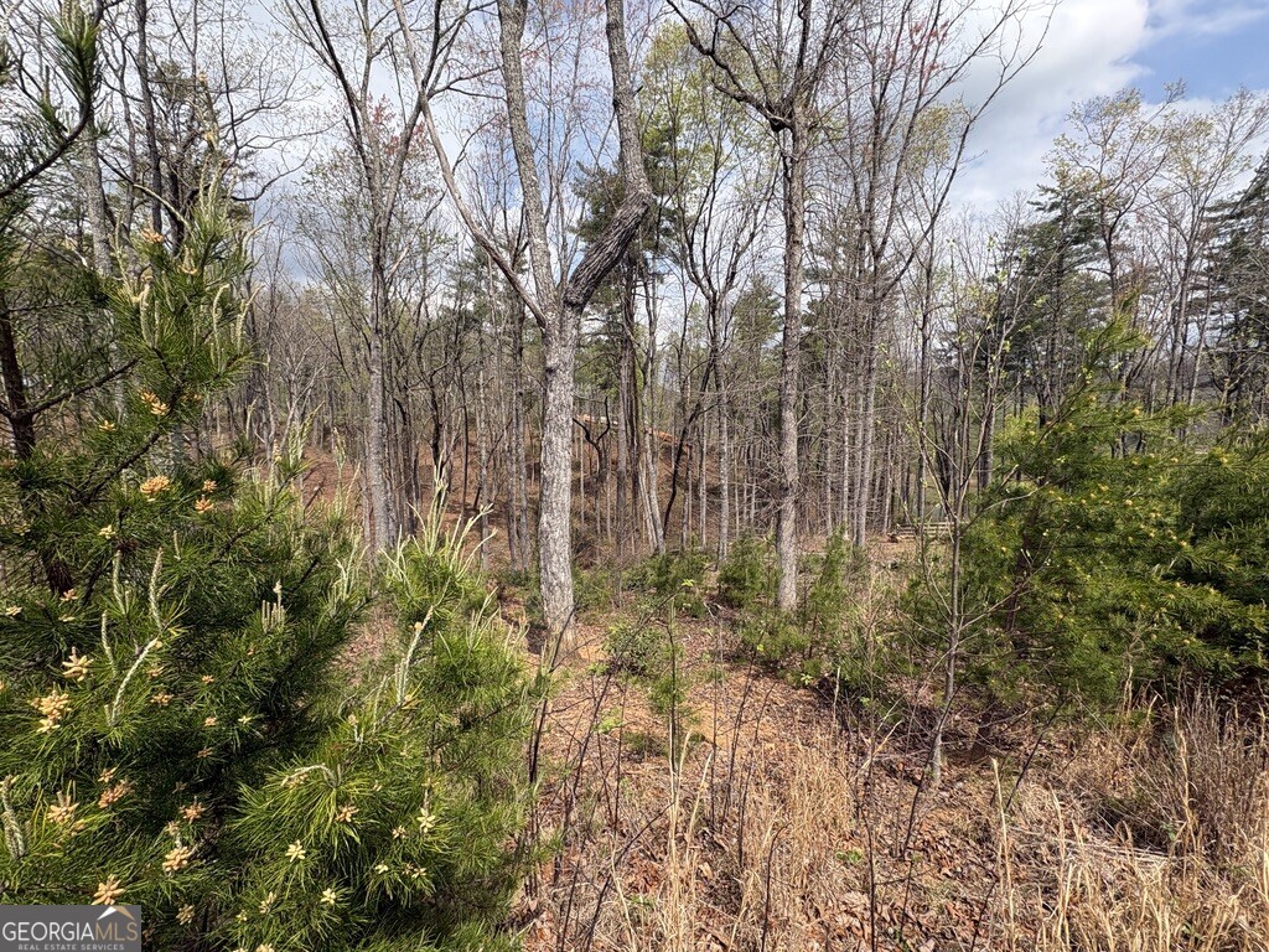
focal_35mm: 14
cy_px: 476
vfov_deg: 85.7
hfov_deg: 102.1
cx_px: 634
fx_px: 513
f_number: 2.2
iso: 40
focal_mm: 2.22
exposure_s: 1/1395
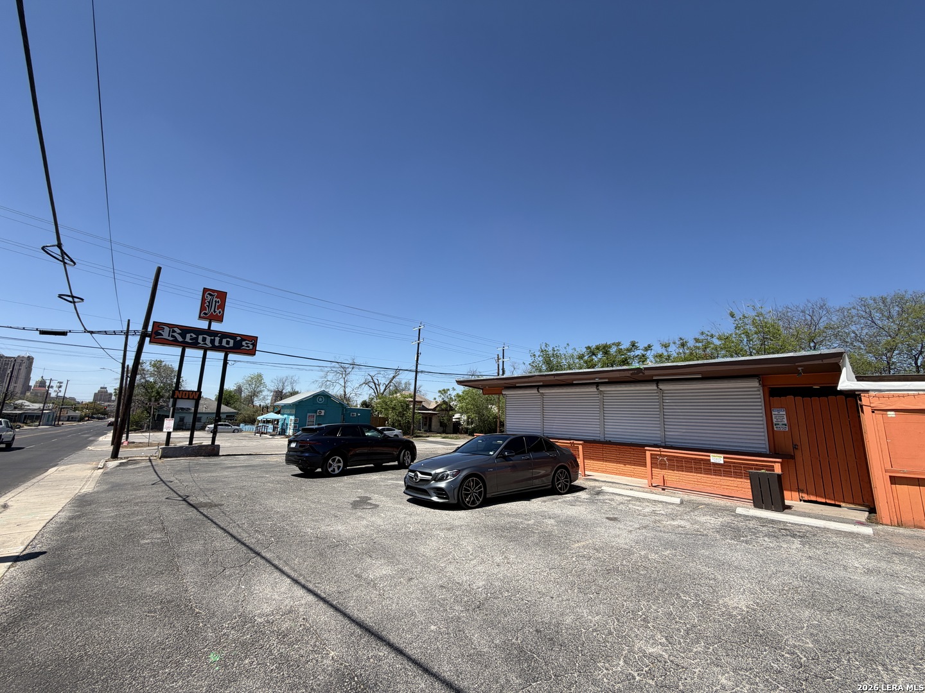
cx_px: 462
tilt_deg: +12.4
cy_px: 346
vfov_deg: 85.7
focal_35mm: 14
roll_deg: -2.0
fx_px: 374
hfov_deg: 102.1
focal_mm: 2.22
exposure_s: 1/928
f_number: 2.2
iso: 20
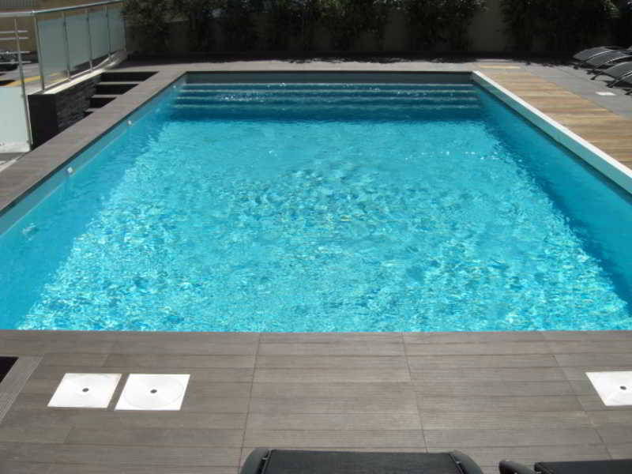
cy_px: 237
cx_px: 316
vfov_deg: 37.7
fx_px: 694
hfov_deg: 49.0
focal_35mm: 38
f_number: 8
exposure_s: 1/400
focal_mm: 7.9
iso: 80
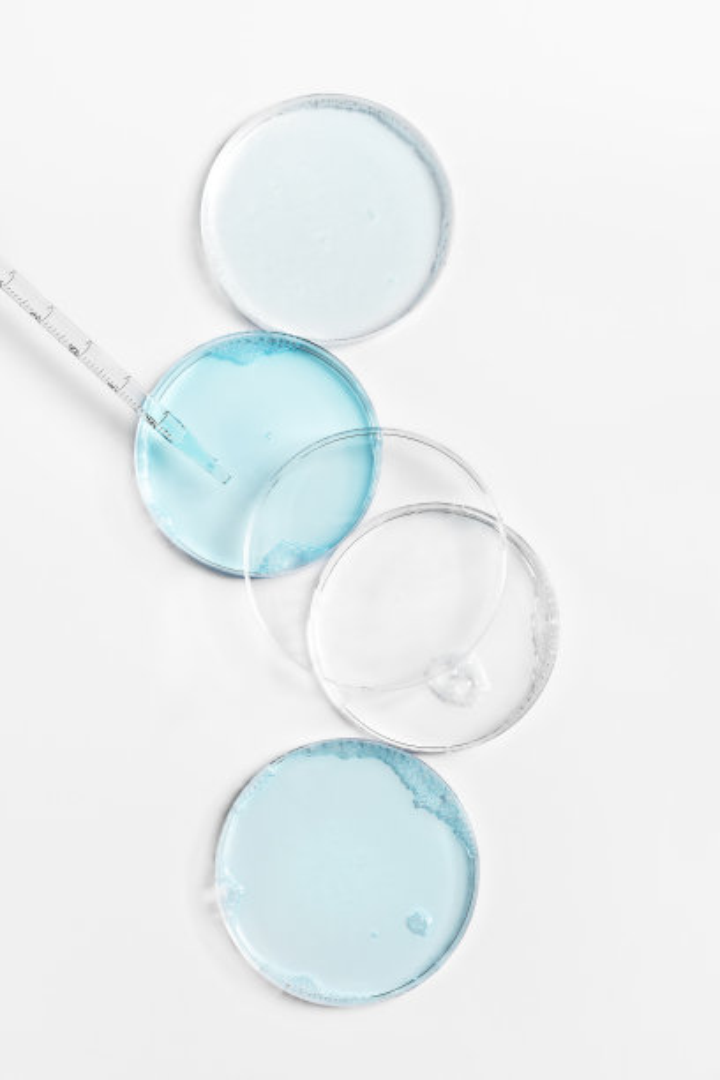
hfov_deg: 25.8
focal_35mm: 52
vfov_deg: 37.9
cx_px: 360
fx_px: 1575
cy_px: 540
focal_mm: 35
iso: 100
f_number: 5
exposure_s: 1/125
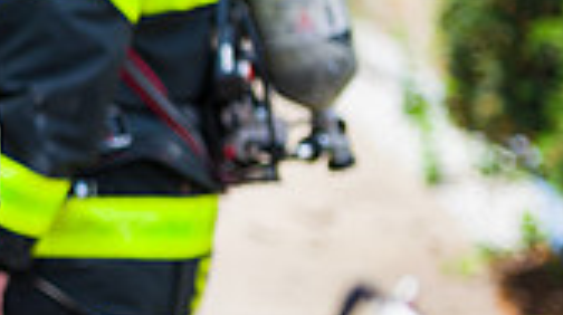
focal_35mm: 362
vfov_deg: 3.3
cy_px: -70
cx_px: -362
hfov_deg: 5.9
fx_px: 5397
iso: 200
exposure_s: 1/1000
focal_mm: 100
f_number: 3.2
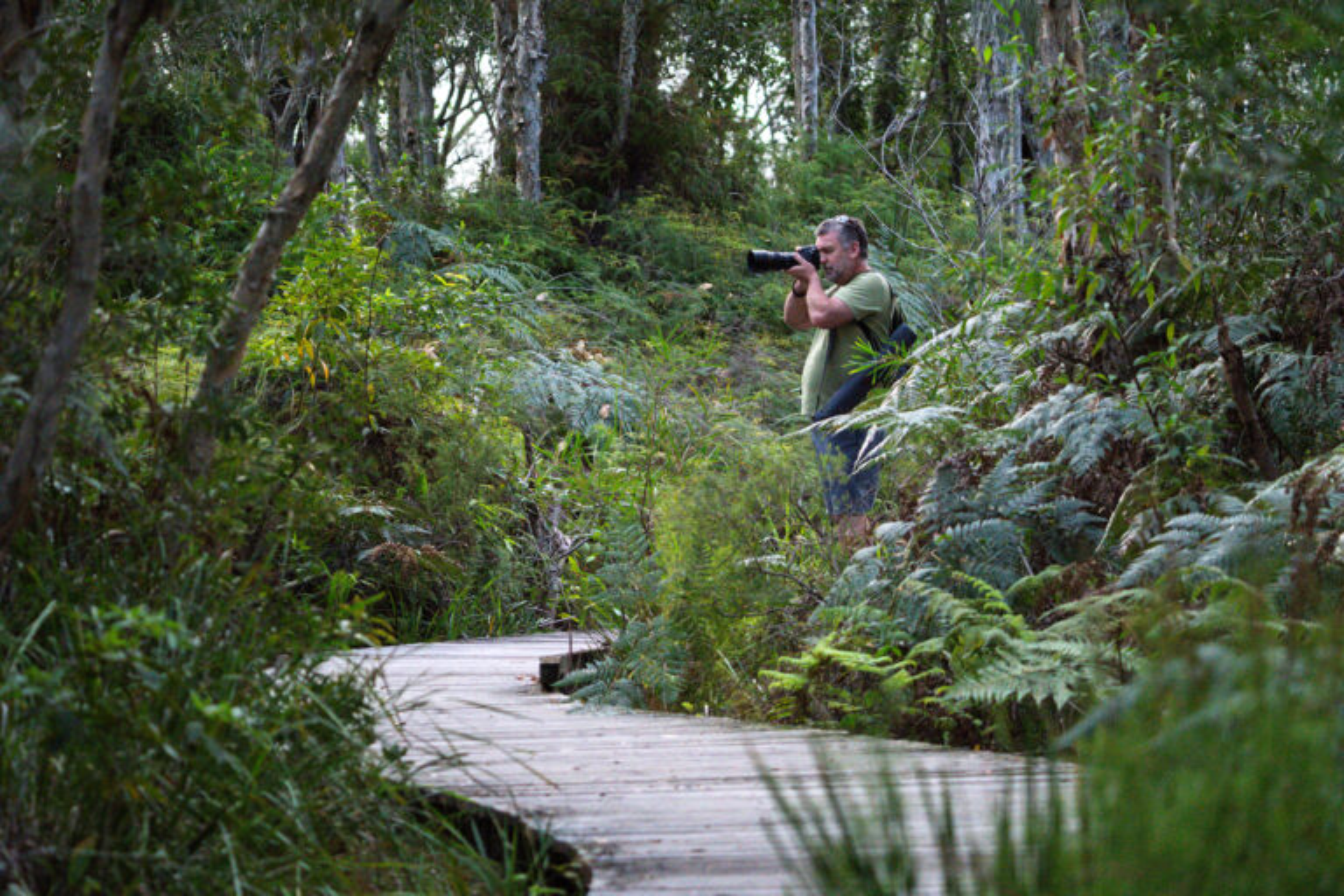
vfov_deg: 4.4
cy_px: 448
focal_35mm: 310
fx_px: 11591
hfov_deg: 6.6
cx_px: 672
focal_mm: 207
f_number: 5.6
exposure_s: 1/1000
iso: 6400
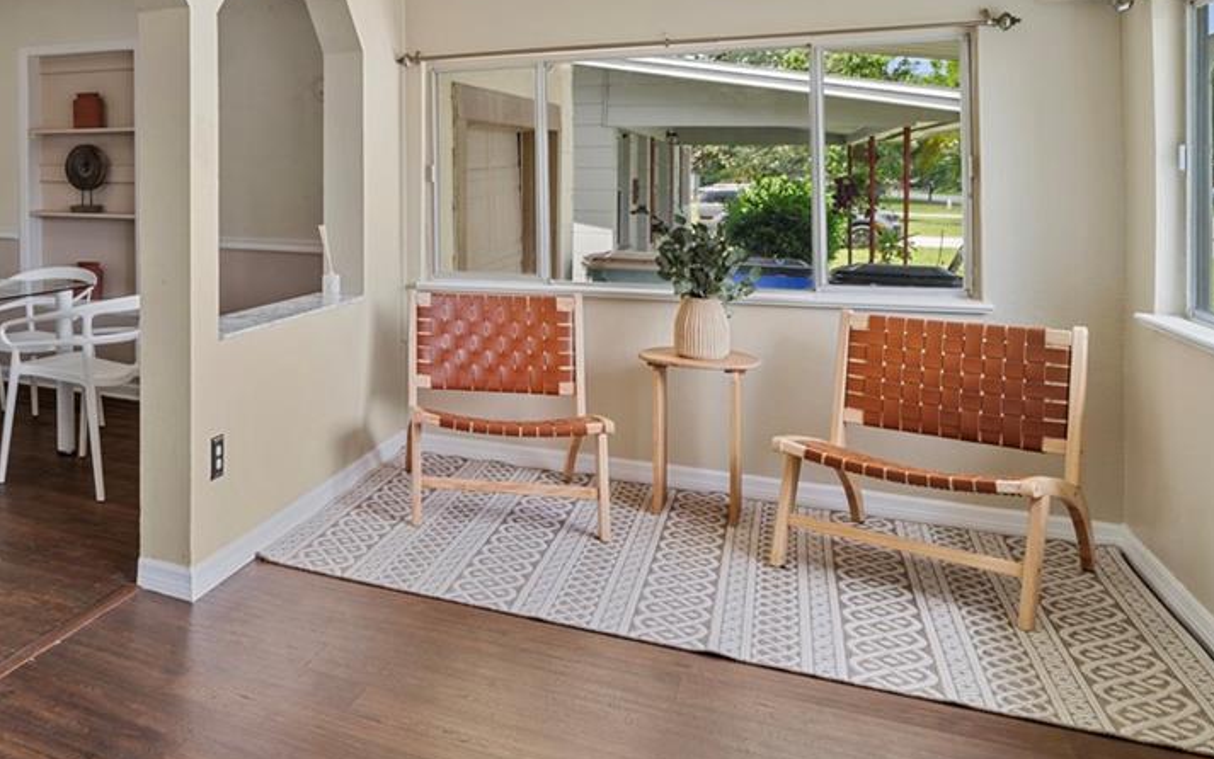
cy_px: 204
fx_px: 1059
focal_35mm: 32
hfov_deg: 50.5
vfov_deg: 38.6
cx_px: 53
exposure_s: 1/13
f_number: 4.5
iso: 100
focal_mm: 14
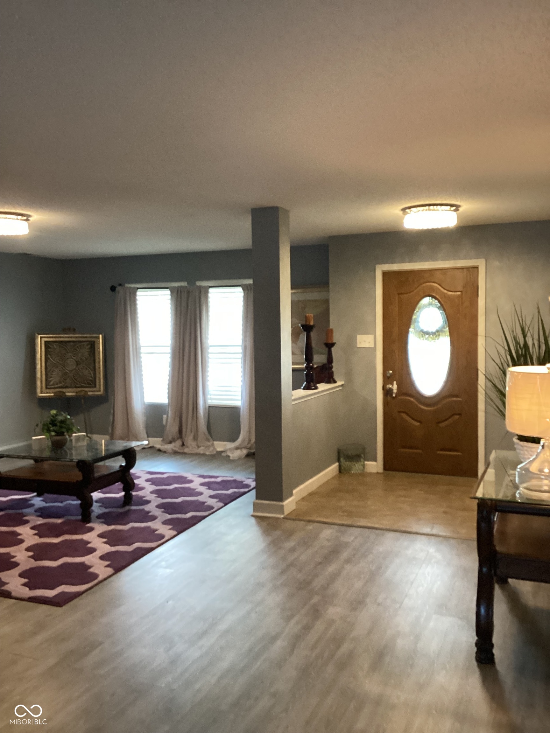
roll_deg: +0.2
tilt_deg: -2.1
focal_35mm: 31
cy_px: 366
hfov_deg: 45.4
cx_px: 275
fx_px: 657
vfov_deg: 58.4
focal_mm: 3.3
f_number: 2.4
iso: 400
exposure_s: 1/60
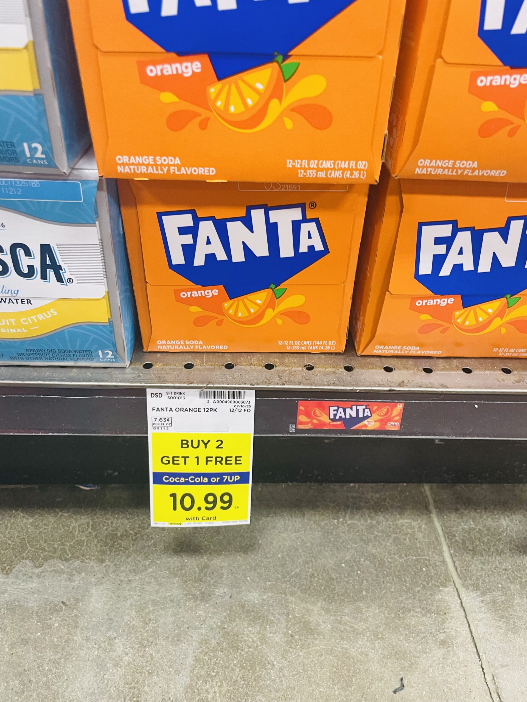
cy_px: 351
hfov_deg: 53.1
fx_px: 528
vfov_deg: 67.3
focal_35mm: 26
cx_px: 264
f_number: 1.6
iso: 200
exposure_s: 1/60
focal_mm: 4.2
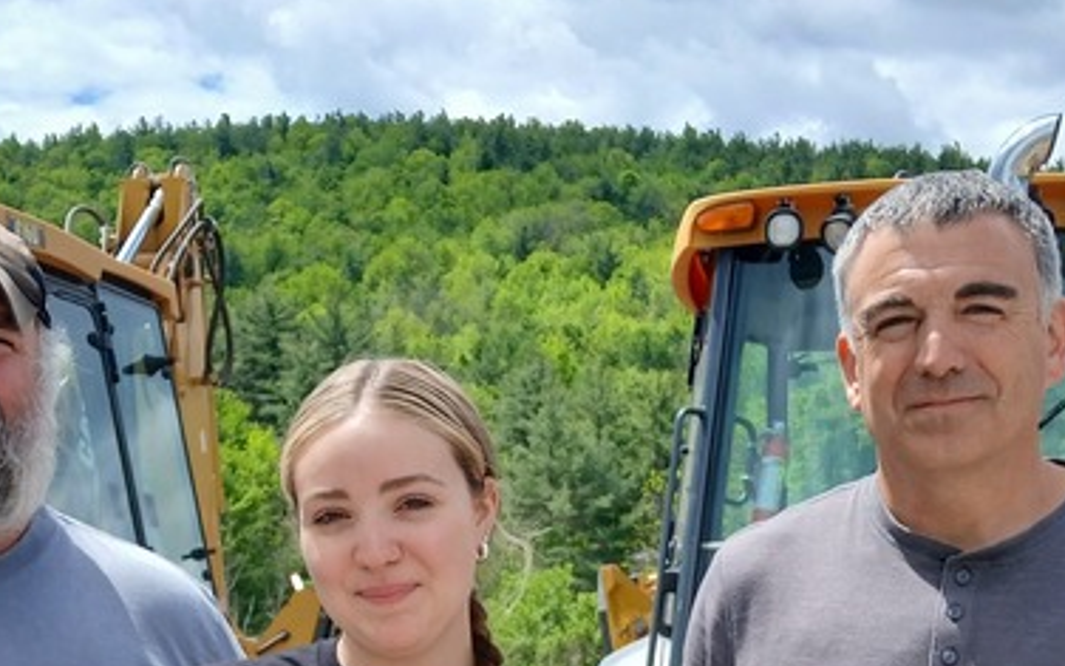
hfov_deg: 27.4
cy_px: 932
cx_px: 416
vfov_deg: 16.2
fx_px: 2177
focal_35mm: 75
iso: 20
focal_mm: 3.98
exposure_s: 1/340
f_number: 1.8
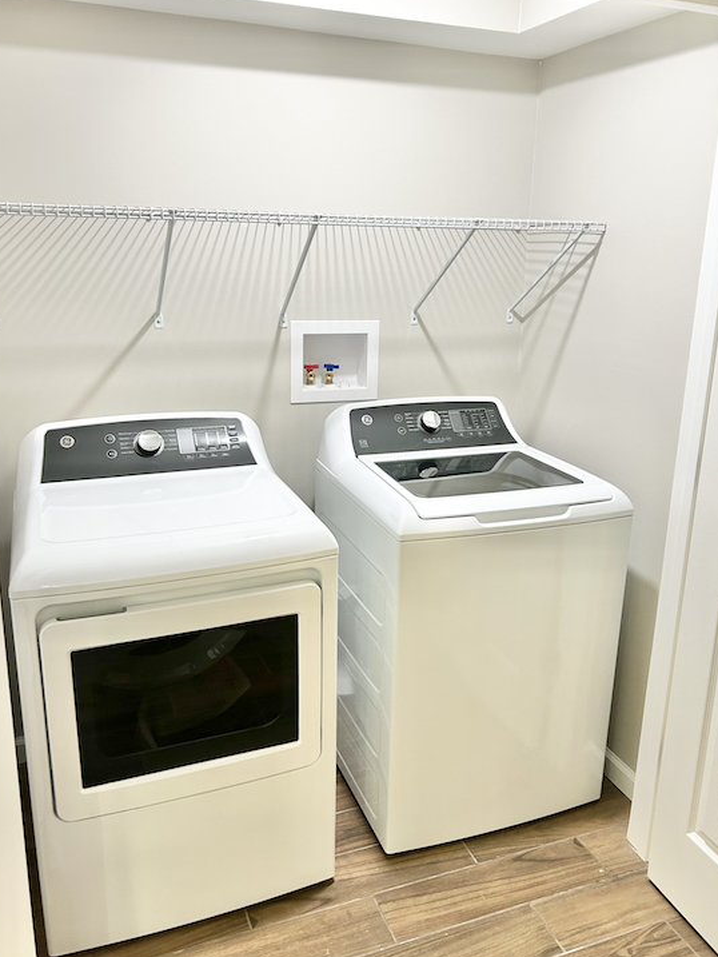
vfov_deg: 61.6
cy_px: 462
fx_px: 802
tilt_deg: -14.3
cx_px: 359
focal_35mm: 29
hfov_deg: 48.2
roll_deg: -2.1
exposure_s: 1/60
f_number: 1.5
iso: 125
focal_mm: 5.7
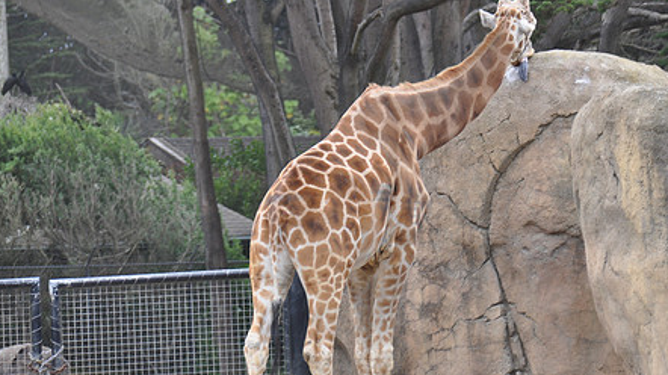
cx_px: 357
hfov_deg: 6.0
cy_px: 144
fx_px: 6385
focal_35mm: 361
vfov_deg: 3.4
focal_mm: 175
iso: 320
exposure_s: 1/400
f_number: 5.6
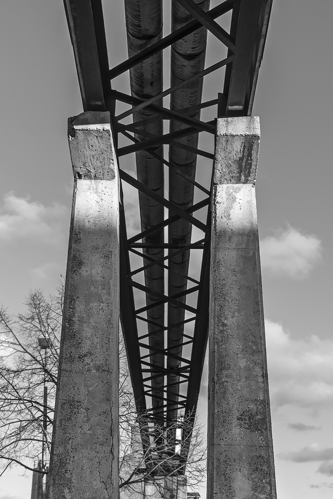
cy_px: 250
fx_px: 666
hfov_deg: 28.1
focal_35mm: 48
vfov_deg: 41.1
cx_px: 166
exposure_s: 1/160
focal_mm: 32
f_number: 6.3
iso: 200
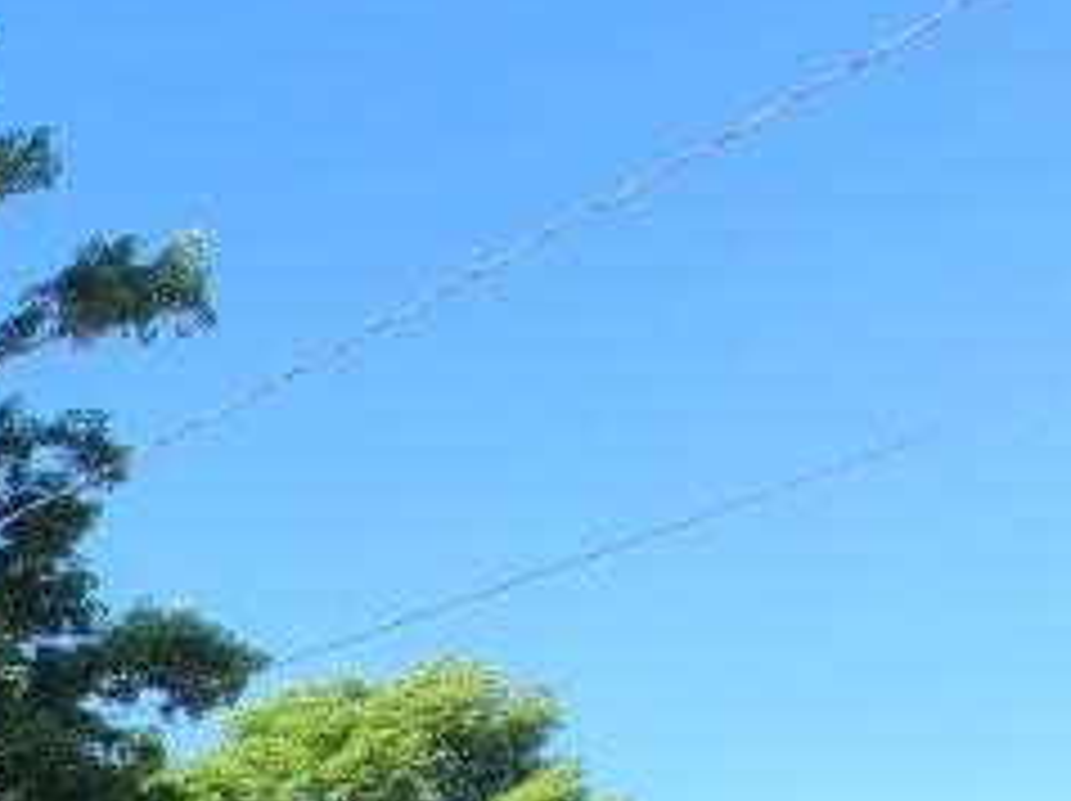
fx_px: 1731
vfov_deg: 20.4
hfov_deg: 17.8
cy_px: 1346
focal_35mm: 56
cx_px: -1220
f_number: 2.2
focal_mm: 2.2
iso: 64
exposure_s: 1/523
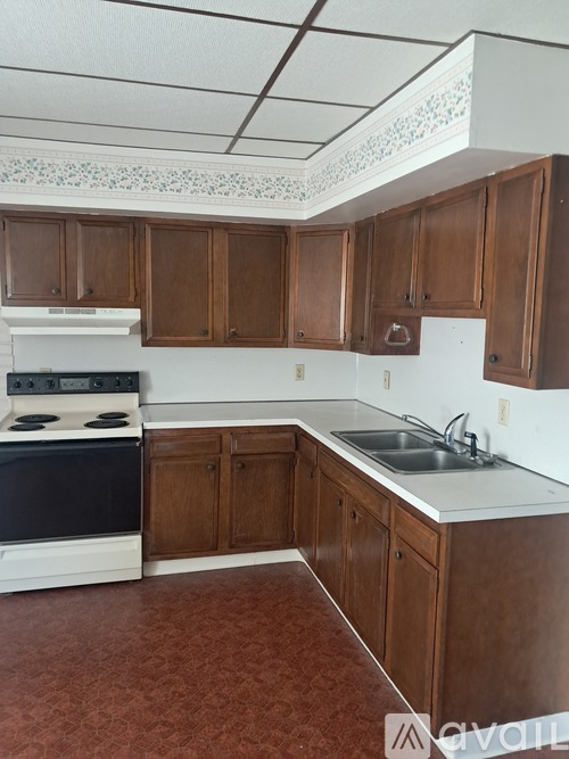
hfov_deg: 51.3
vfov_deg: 65.3
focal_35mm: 27
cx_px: 284
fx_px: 592
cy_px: 380
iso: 500
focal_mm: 4
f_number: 1.8
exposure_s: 1/60
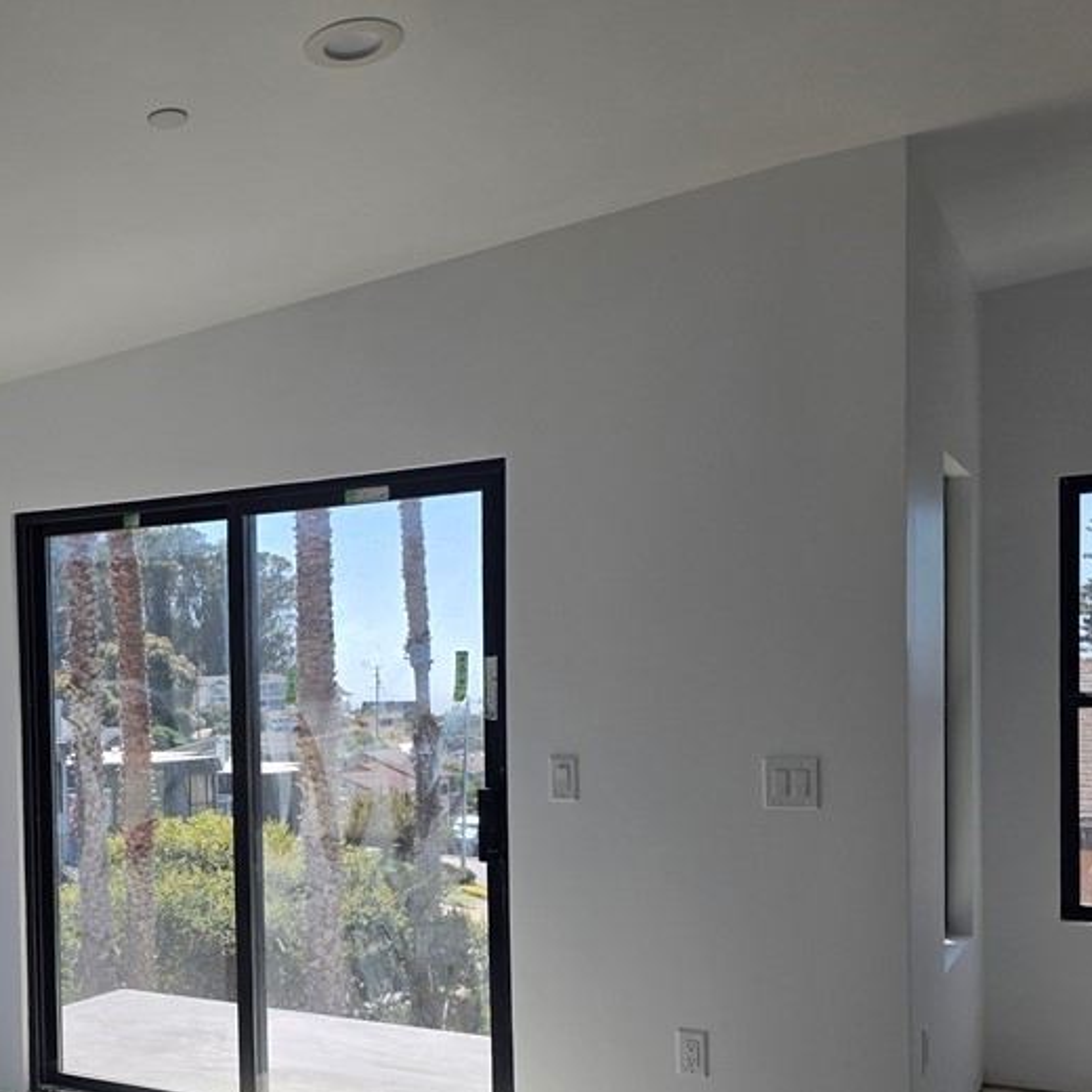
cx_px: 195
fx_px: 1428
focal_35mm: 40
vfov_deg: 41.3
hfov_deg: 39.9
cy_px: 737
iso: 80
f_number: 1.7
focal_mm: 6.3
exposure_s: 1/2730
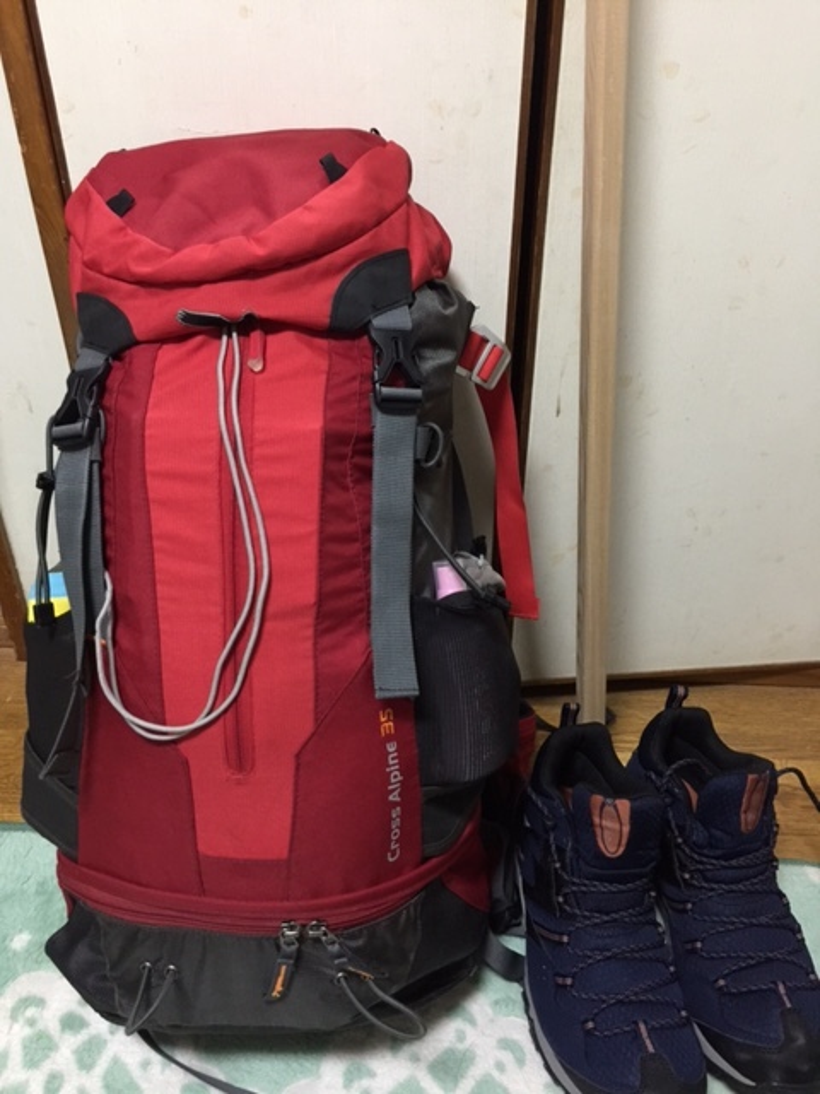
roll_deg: +0.5
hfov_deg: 48.2
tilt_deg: -34.6
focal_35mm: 29
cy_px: 547
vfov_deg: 61.7
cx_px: 410
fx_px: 916
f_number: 2.2
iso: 125
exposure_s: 1/8
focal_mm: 4.15
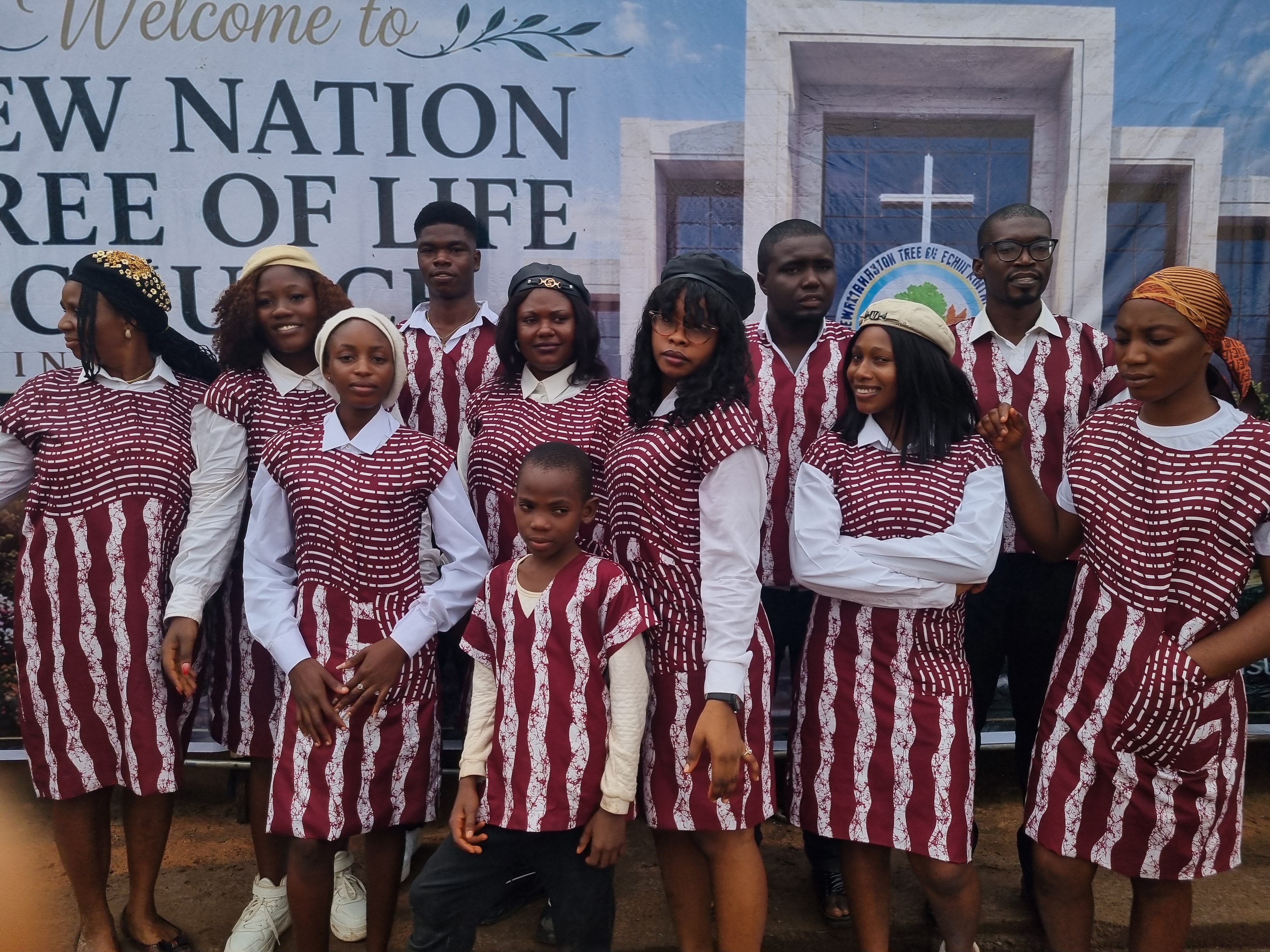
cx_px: 635
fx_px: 954
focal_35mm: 26
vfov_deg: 53.1
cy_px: 476
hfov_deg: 67.3
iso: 50
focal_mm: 5.4
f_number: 1.8
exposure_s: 1/3888
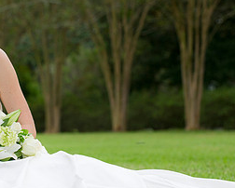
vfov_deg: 6.2
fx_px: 1740
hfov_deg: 7.7
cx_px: 44
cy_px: 80
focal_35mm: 250
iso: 400
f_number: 4.5
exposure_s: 1/250
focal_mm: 116
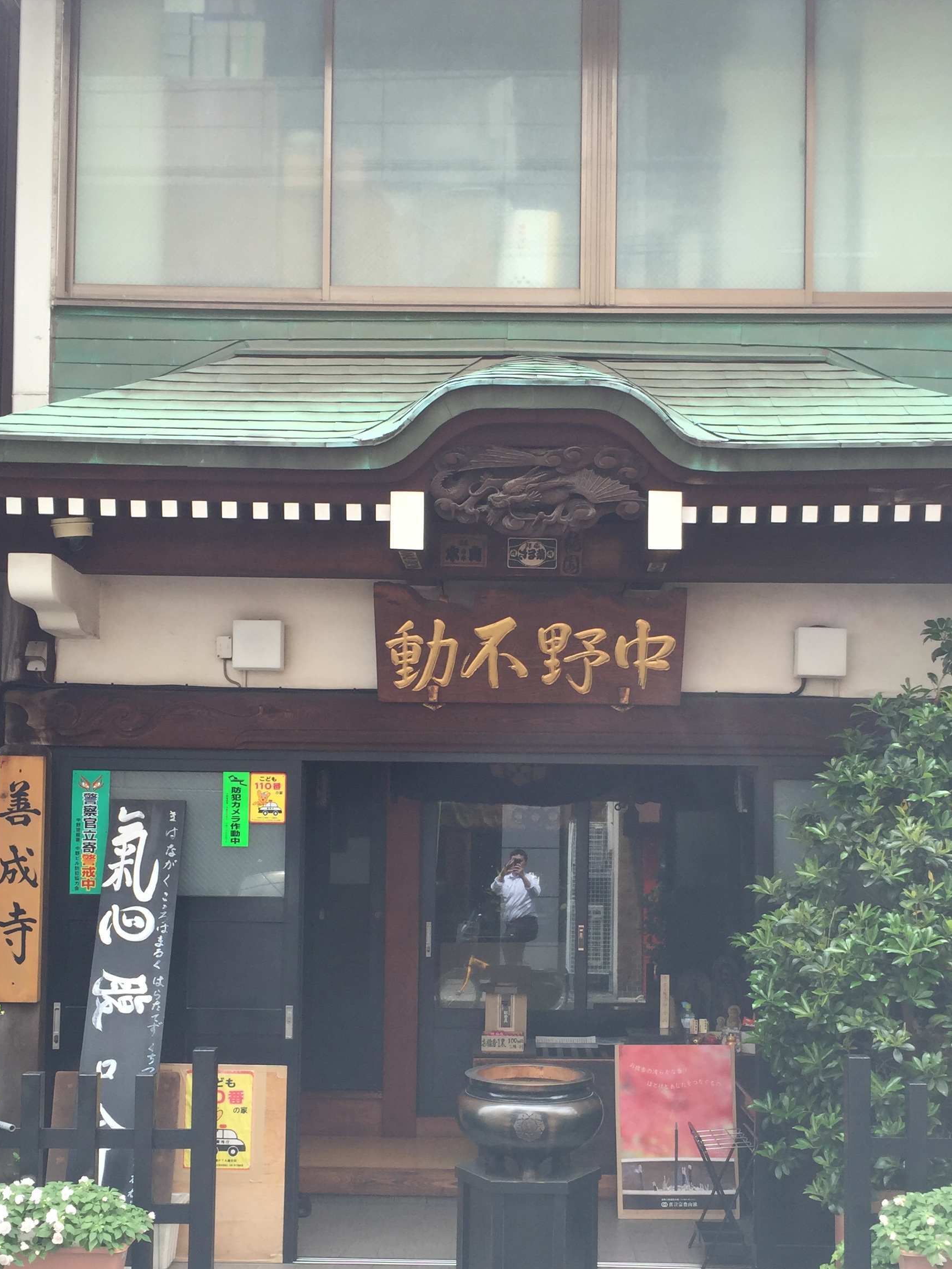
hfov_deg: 35.1
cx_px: 508
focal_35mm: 41
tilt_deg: +2.9
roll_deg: -0.3
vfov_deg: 45.4
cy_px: 788
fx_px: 1503
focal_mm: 4.15
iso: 32
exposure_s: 1/243
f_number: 2.2
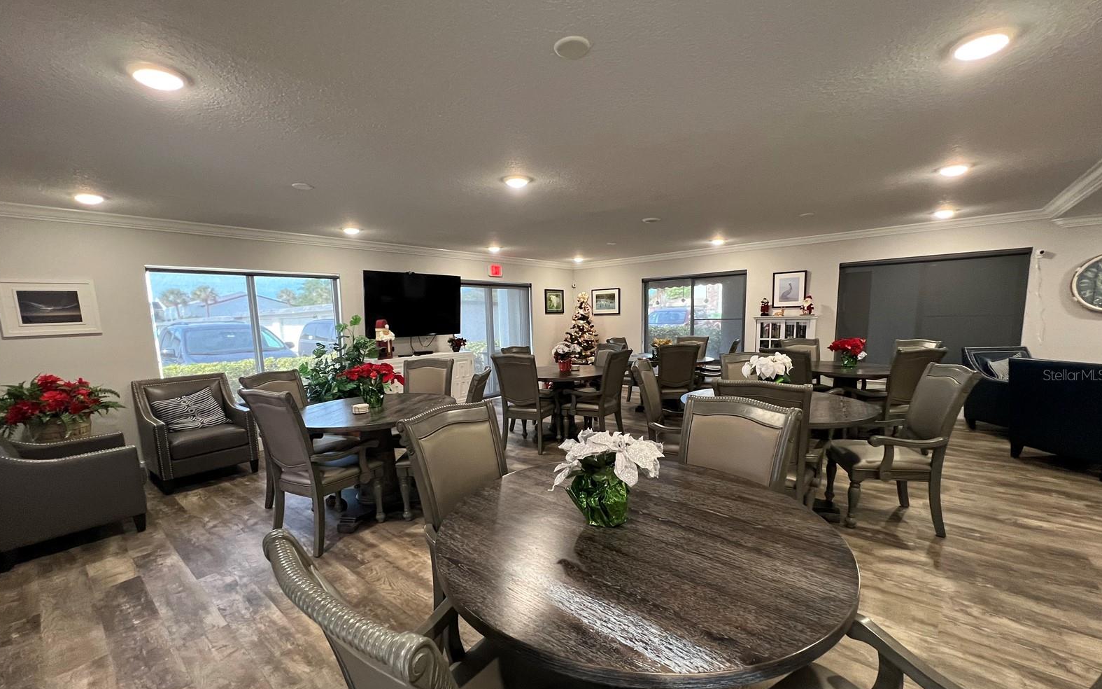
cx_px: 549
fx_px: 420
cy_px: 375
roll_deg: +1.0
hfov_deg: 105.3
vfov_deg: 78.5
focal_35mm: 14
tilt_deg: -7.9
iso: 250
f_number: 1.8
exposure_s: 1/60
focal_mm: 1.57
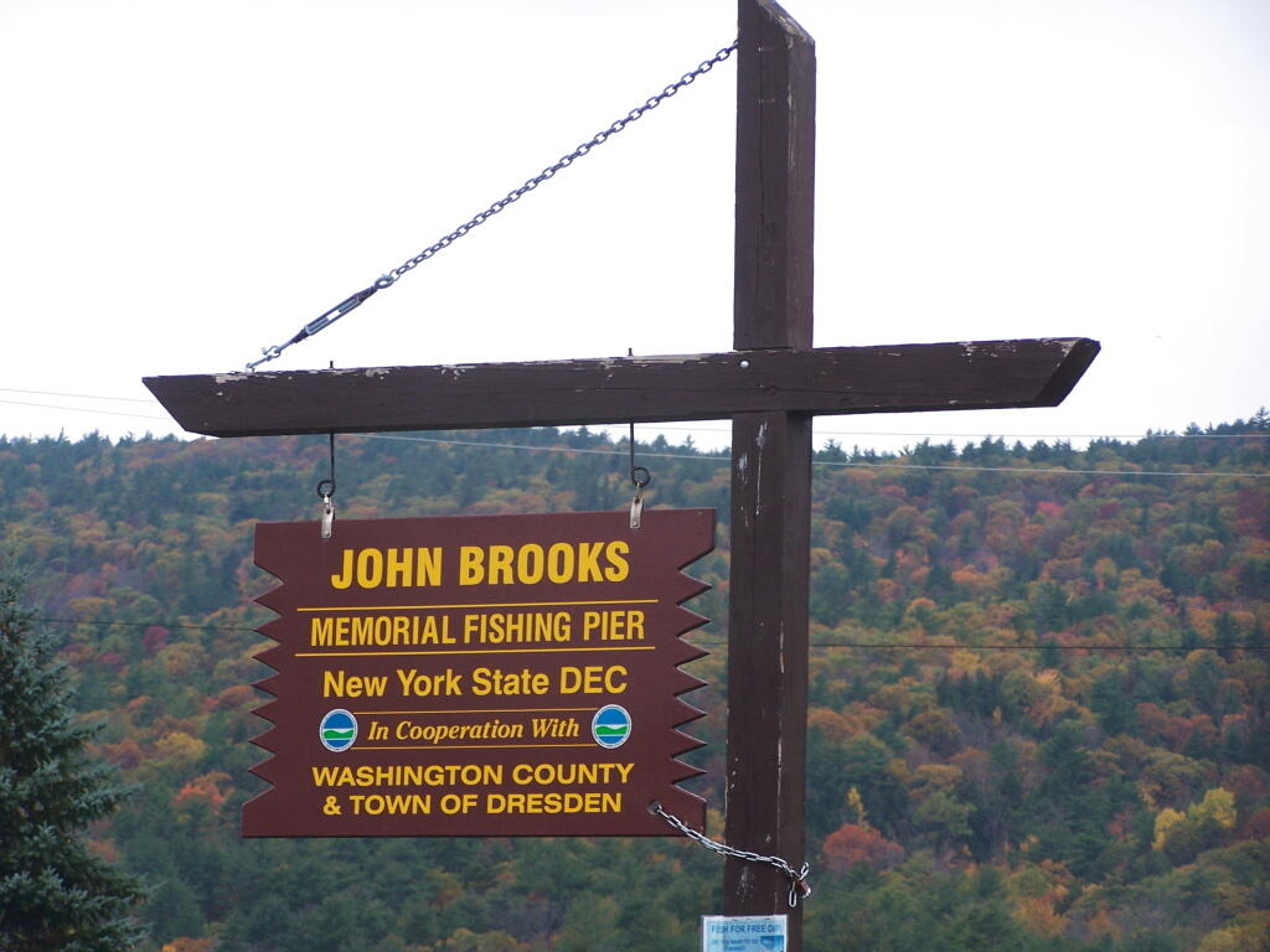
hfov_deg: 12.4
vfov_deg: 9.3
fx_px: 5833
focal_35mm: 159
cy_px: 476
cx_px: 635
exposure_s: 1/160
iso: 80
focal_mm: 26.4
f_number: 3.2
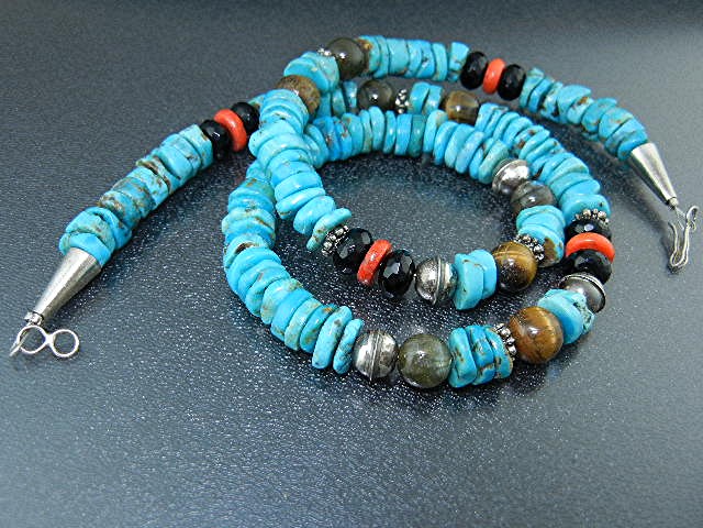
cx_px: 352
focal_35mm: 39
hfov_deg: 47.9
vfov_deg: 36.8
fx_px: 792
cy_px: 264
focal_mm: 7.1
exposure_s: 1/30
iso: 234
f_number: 3.7
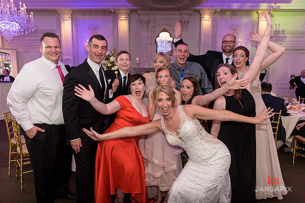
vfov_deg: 49.6
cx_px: 152
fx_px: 220
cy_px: 102
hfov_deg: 69.4
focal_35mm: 26
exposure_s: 1/125
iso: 1600
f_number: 3.2
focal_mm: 26
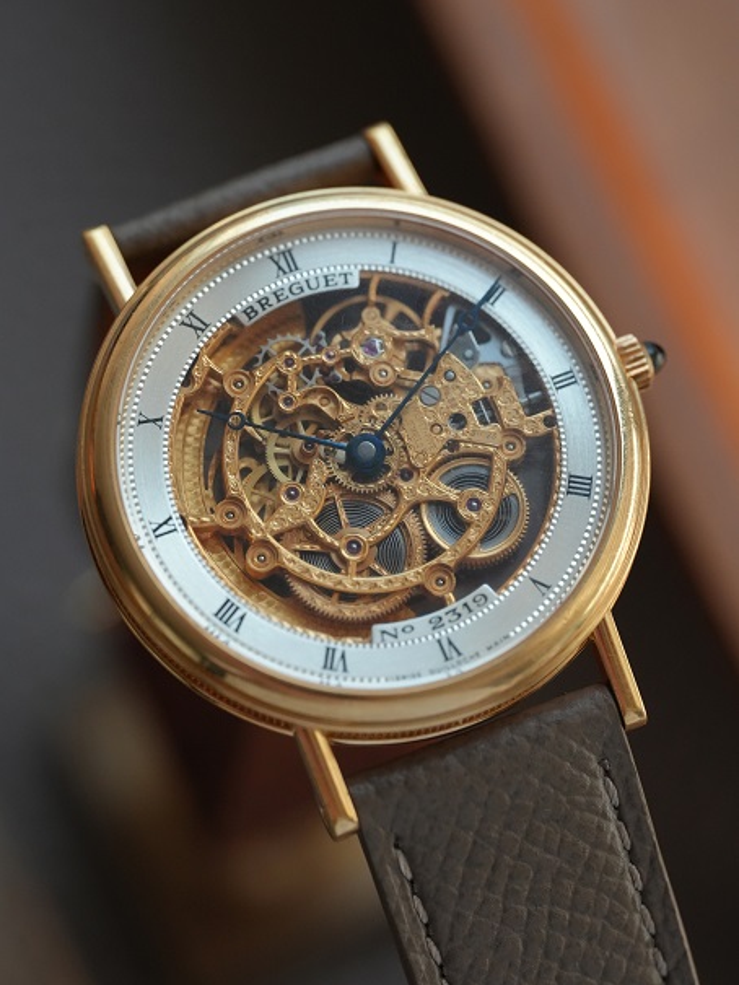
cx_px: 367
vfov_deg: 17.1
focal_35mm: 115
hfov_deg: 12.9
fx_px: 3272
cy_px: 453
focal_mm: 105
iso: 4000
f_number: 5
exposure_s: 1/250
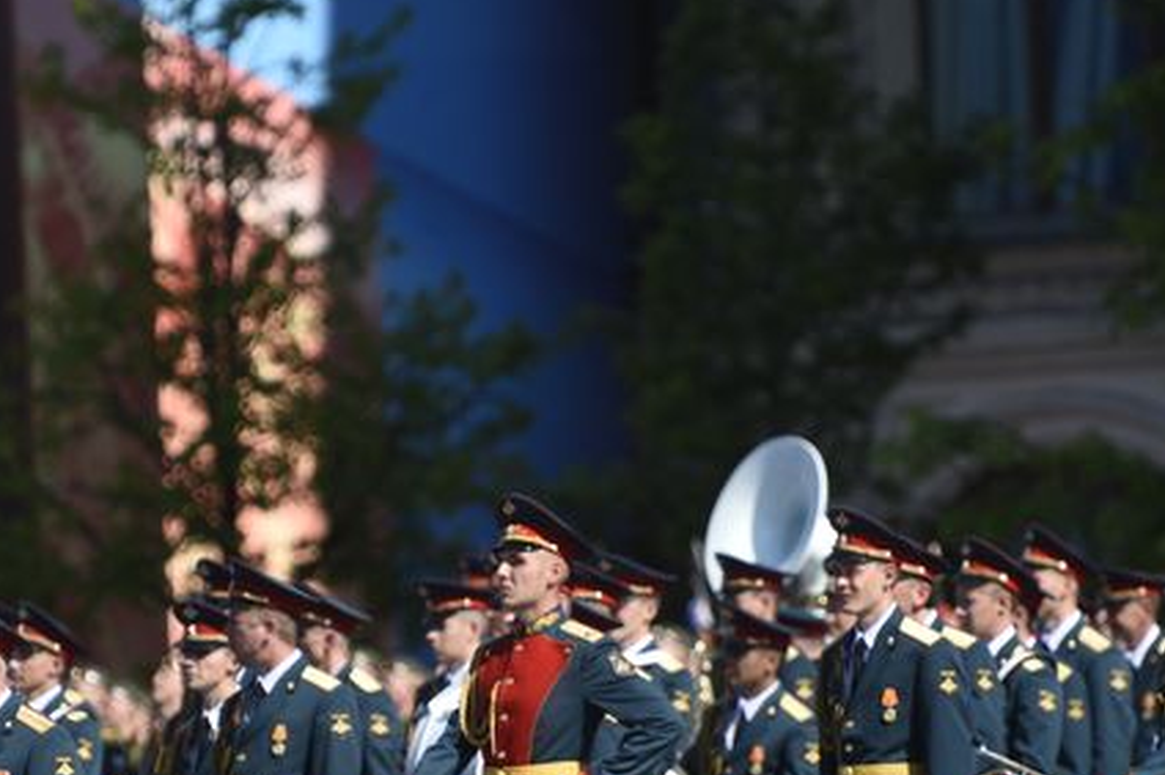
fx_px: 20306
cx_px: 508
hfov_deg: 3.3
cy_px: 621
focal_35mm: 628
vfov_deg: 2.2
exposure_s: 1/1600
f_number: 6.3
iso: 400
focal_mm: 380
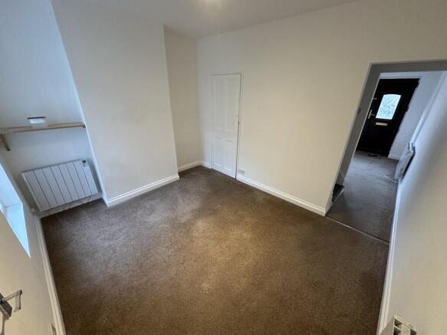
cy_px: 168
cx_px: 224
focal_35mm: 14
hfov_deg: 102.1
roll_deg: -1.4
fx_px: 181
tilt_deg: -23.9
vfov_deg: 85.7
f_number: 2.2
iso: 320
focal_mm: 2.22
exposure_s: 1/91
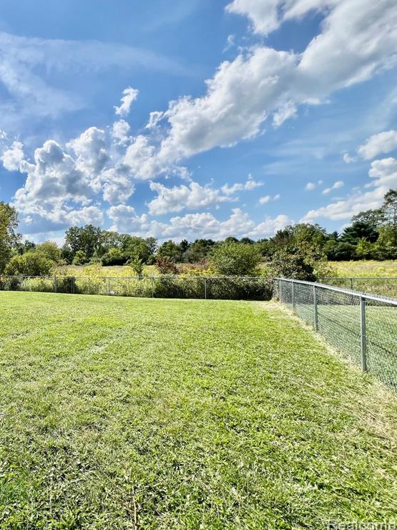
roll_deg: +0.9
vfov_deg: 87.7
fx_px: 275
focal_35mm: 18
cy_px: 261
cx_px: 34
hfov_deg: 59.8
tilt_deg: +0.4
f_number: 1.8
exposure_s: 1/2801
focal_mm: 1.57
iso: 32
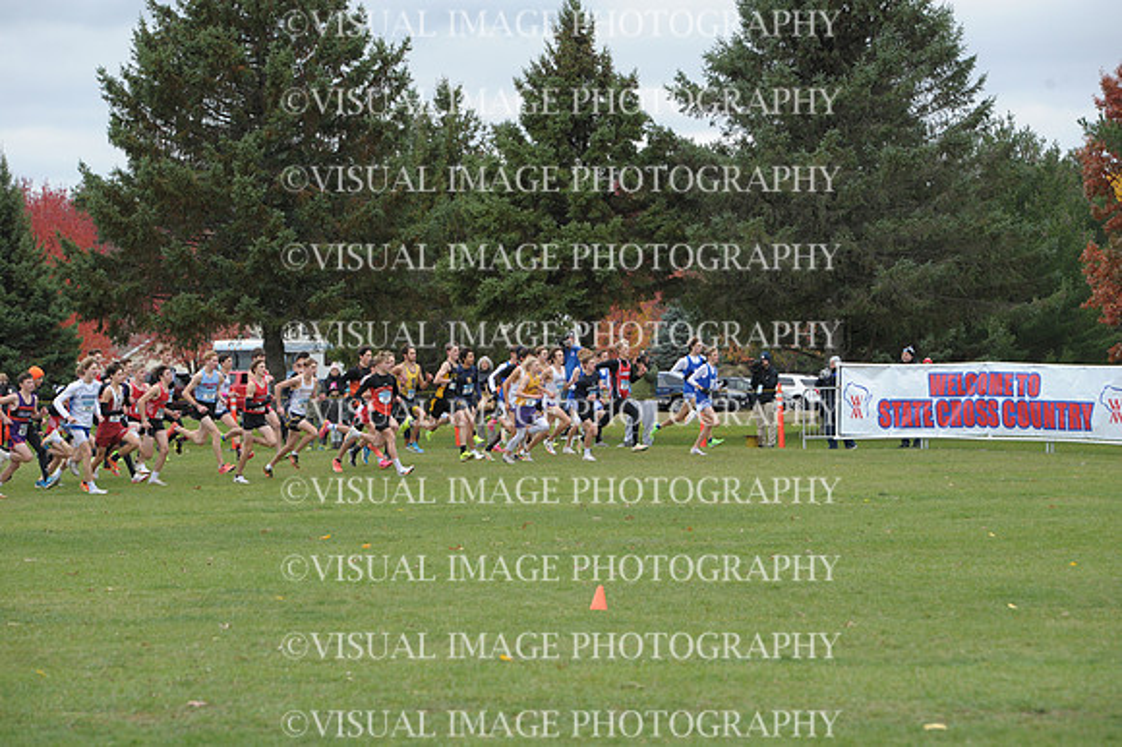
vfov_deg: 8.3
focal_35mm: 165
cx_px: 561
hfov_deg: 12.5
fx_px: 5139
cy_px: 374
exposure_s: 1/800
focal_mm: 165
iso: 1000
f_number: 6.3
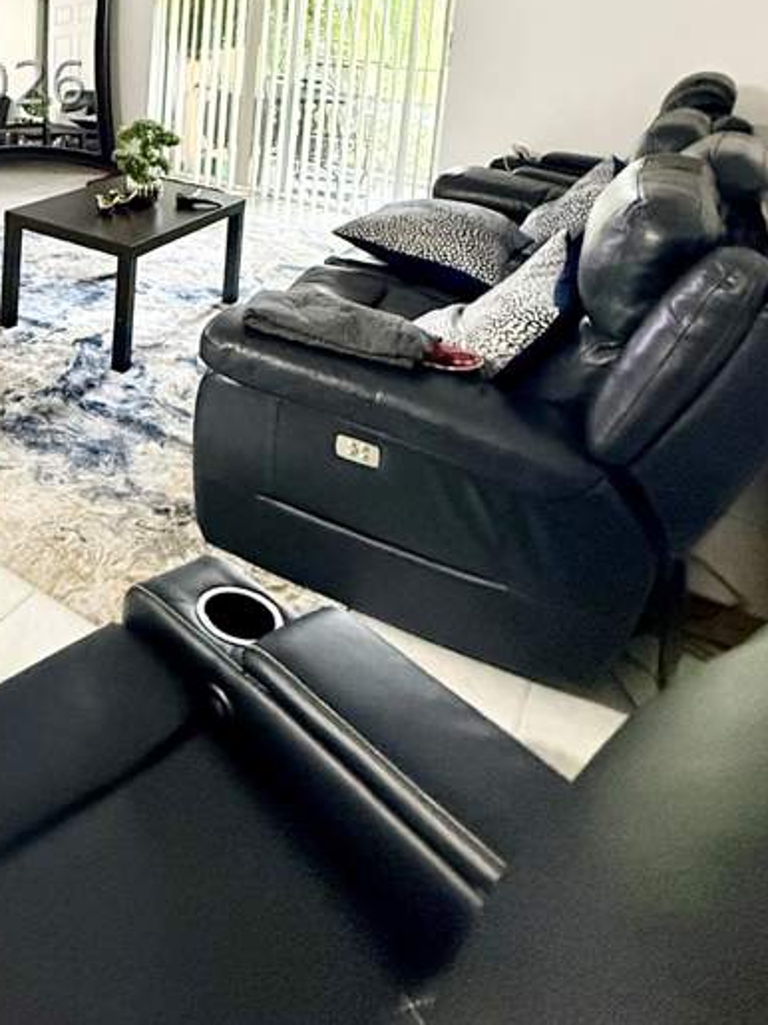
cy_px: 82
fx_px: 858
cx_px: 6
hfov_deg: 42.0
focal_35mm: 29
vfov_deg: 53.1
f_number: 2.2
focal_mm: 2.22
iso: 640
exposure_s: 1/60
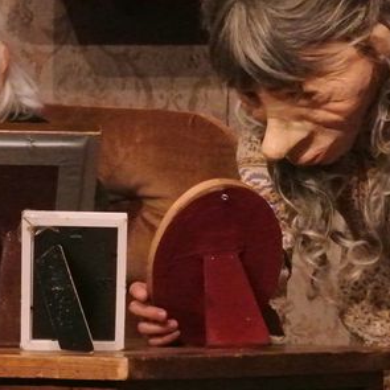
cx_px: 178
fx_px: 6118
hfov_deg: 3.7
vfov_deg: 3.7
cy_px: 121
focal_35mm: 480
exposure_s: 1/160
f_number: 7.1
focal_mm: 77.1
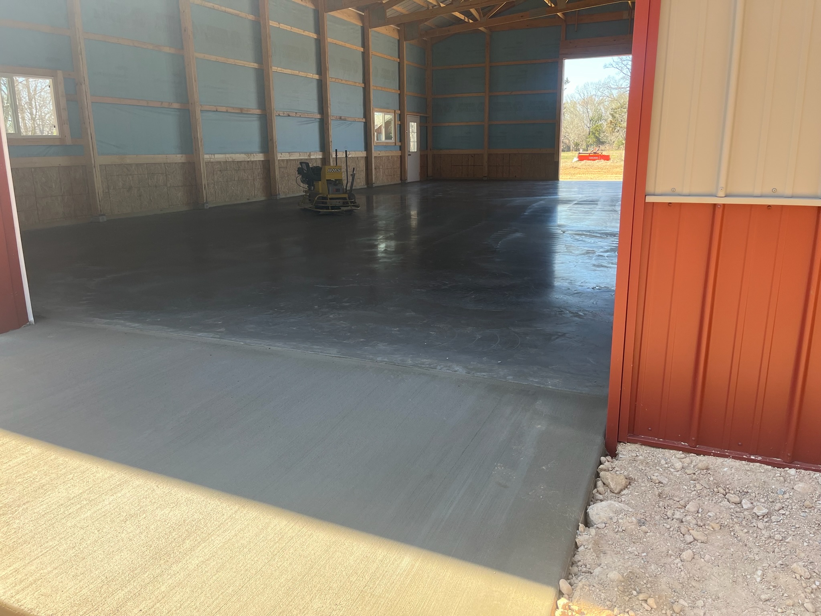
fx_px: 617
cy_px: 308
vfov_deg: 53.1
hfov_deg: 67.3
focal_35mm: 26
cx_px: 410
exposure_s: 1/322
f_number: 1.6
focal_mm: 5.1
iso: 50
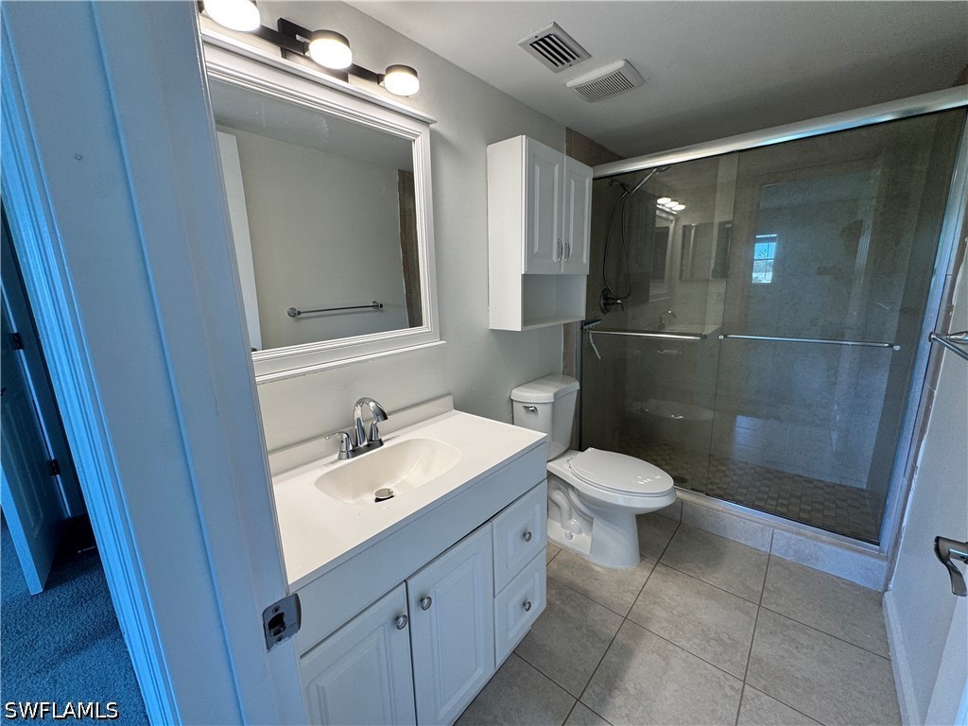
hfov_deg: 102.1
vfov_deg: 85.7
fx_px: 391
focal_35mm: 14
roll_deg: +0.9
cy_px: 363
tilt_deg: -11.0
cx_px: 484
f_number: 2.2
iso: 100
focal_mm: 2.22
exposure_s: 1/120
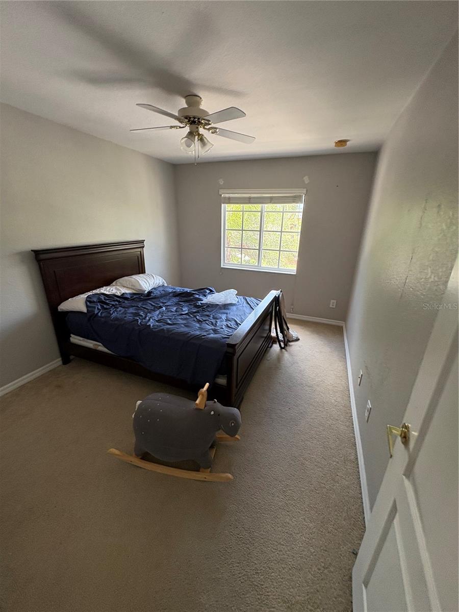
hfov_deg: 85.7
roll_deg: -2.6
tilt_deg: -20.1
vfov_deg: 102.1
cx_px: 230
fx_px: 248
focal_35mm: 14
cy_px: 306
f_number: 2.2
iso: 200
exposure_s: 1/99
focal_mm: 2.22
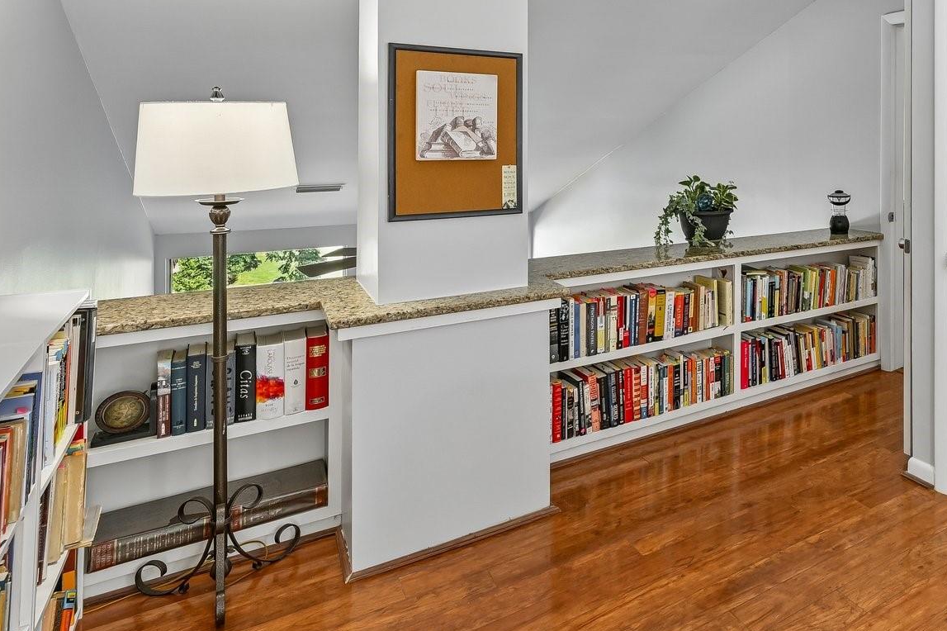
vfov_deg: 48.6
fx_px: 657
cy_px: 133
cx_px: 771
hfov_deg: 64.5
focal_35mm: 25
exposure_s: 1/10
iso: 400
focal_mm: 14
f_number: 8
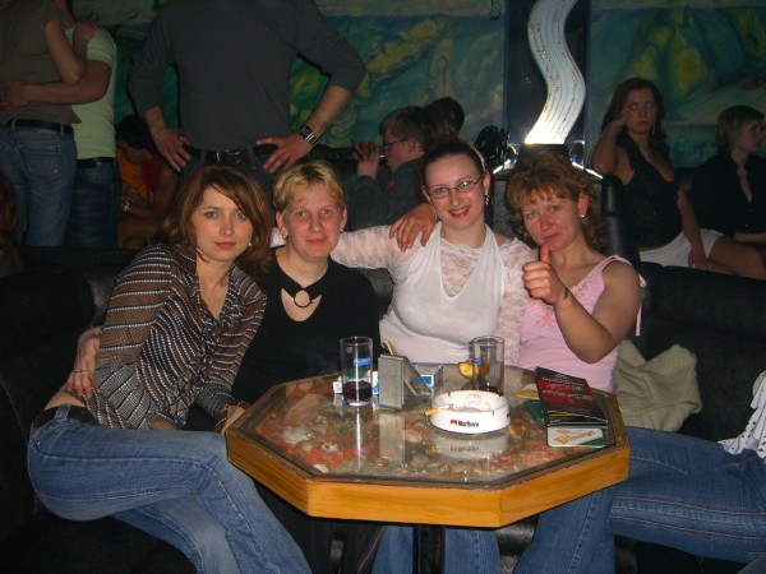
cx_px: 383
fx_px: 841
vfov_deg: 37.7
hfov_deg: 49.0
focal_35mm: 38
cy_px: 287
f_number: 2.8
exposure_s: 1/60
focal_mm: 7.9
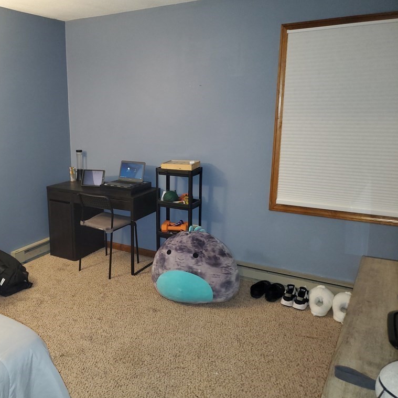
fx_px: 403
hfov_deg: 51.6
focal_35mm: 31
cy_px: 201
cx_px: 135
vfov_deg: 52.5
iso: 125
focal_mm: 4.3
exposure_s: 1/10
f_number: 1.5
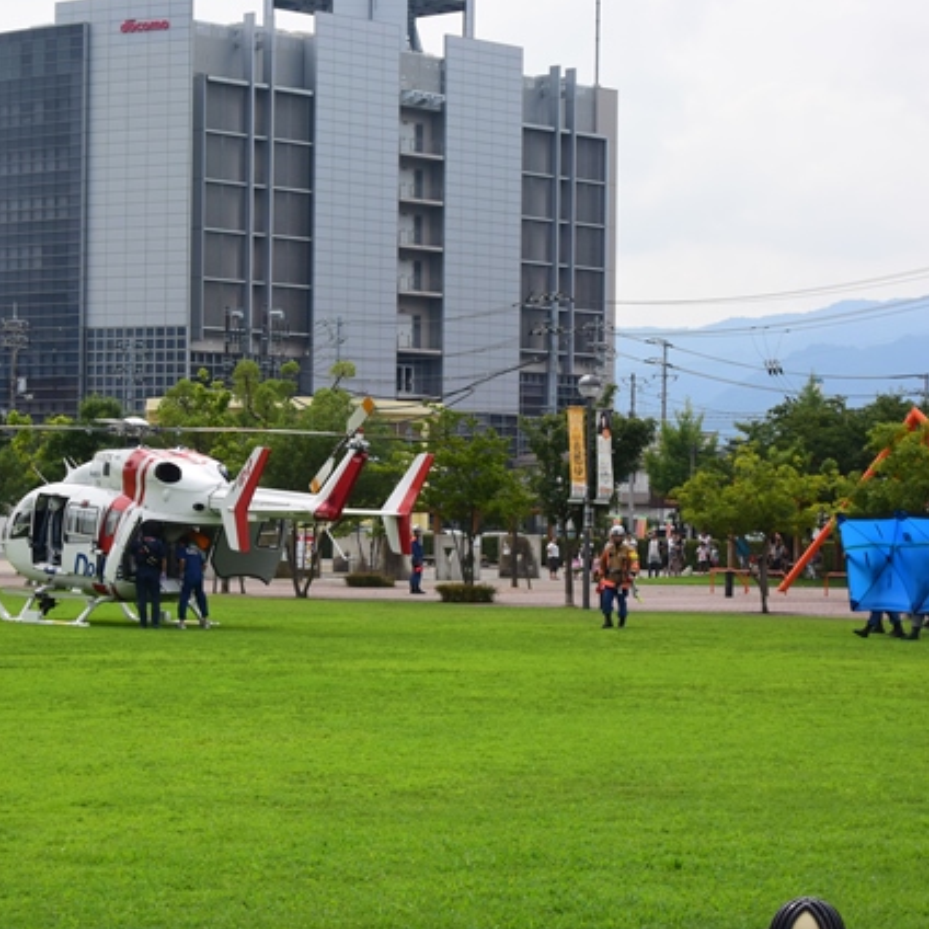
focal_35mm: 104
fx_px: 3158
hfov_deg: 16.7
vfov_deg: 16.7
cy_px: 466
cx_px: 403
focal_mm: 30
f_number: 5.6
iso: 160
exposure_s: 1/500
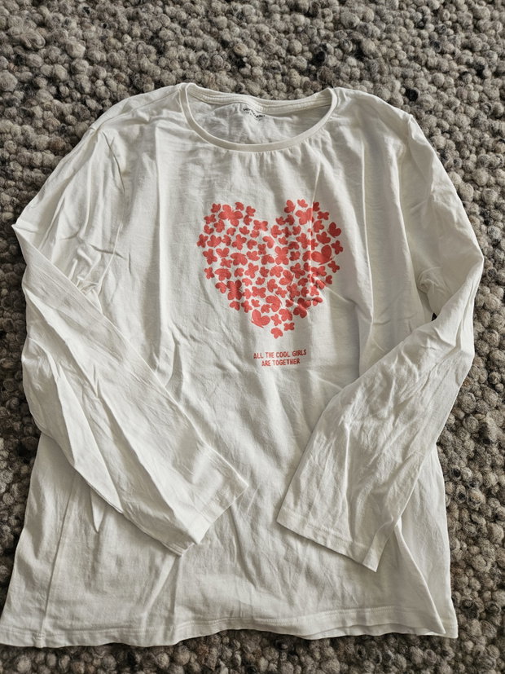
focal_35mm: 23
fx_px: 448
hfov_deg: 58.9
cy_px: 337
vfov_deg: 73.9
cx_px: 252
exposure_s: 1/100
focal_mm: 5.4
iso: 160
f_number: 1.8
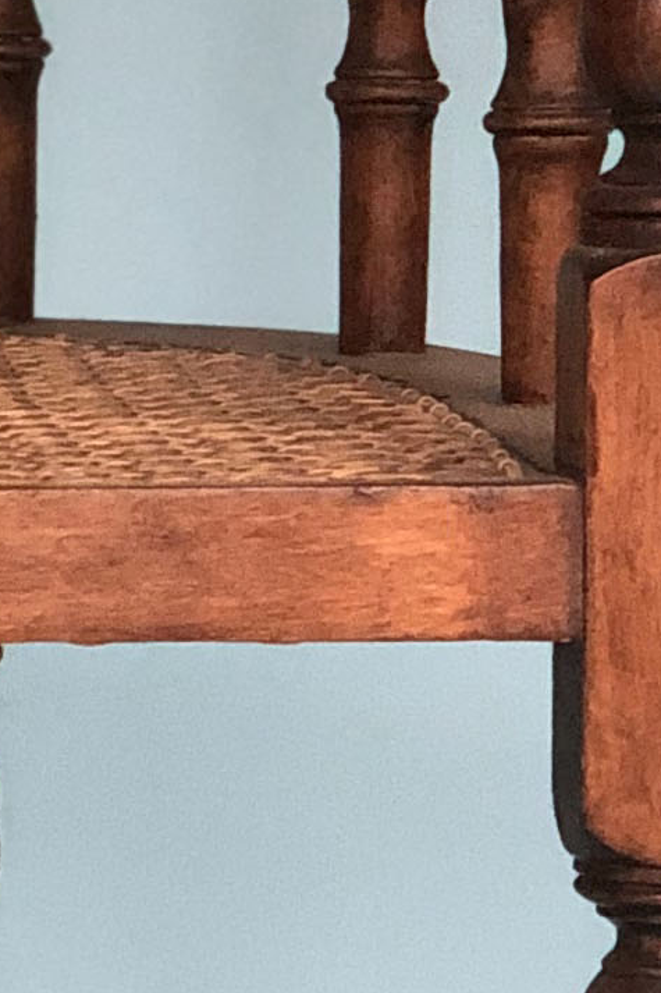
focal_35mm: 306
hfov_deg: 4.4
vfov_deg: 6.7
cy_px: 549
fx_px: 8431
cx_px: -911
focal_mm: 6
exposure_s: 1/24
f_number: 2.4
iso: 125
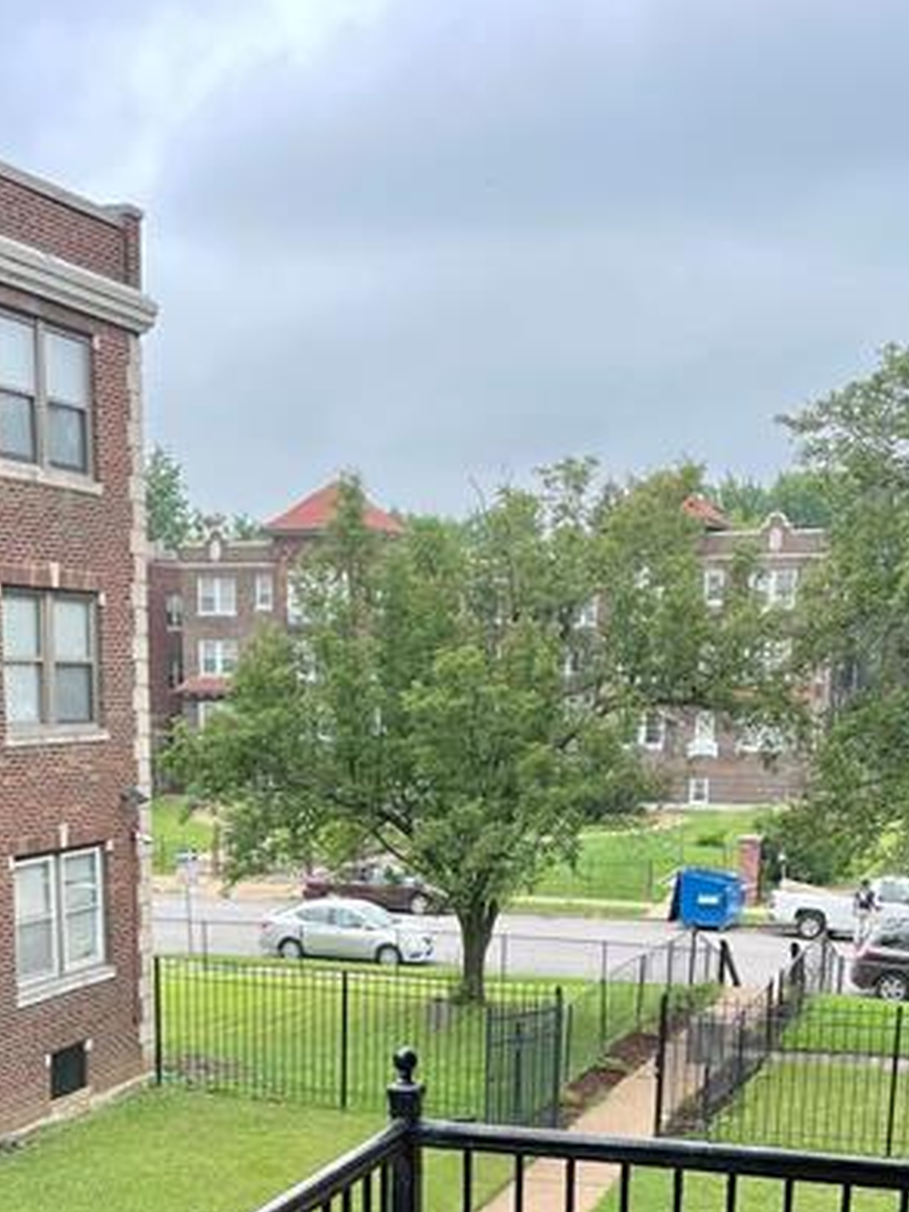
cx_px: 386
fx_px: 1786
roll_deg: +0.4
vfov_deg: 34.9
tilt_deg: -15.0
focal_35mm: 51
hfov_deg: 28.5
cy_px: 1132
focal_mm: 4.2
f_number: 1.6
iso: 32
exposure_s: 1/569
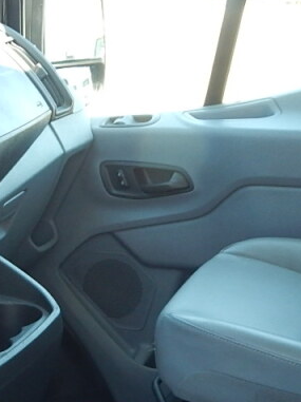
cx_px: -127
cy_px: 402
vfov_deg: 25.1
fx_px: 859
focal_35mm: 74
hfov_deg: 18.1
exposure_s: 1/80
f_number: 3
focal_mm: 4
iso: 125
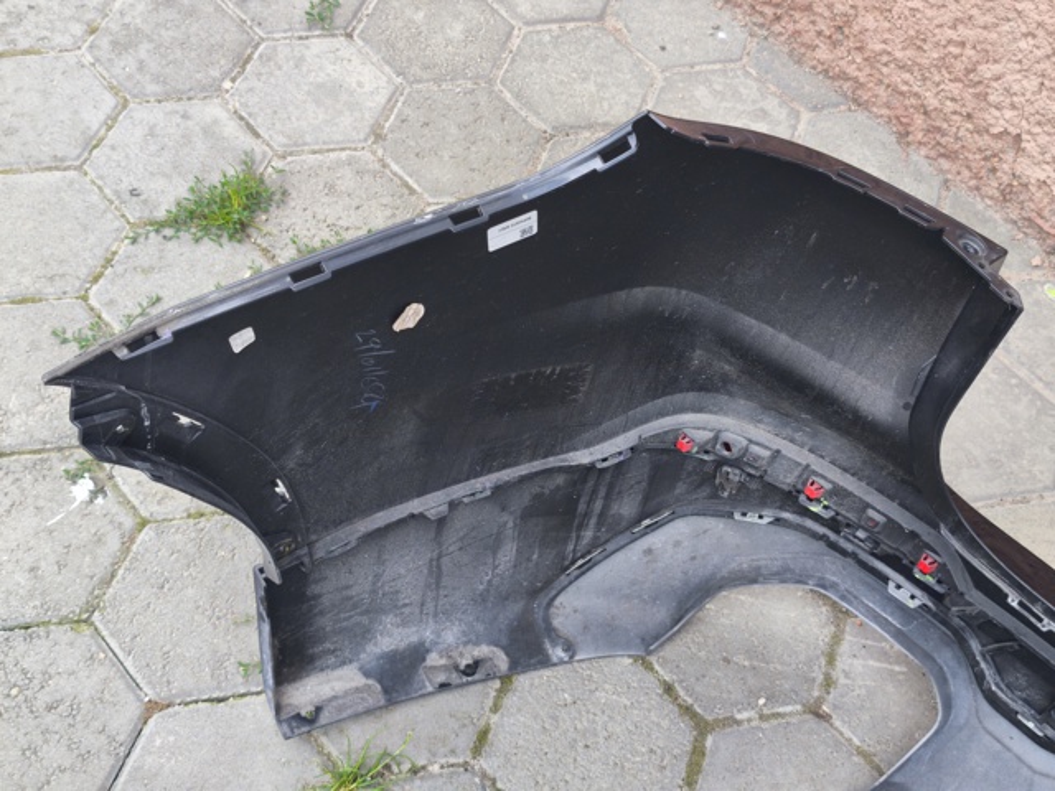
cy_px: 396
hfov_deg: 41.2
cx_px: 528
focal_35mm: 46
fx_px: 1402
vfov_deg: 31.5
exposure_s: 1/243
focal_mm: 6.57
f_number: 1.6
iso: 50
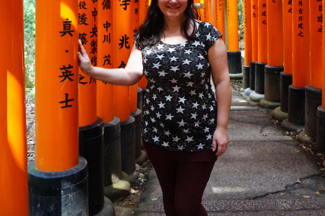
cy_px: 44
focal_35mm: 45
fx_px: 406
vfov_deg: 29.2
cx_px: 188
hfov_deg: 43.5
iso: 640
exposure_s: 1/60
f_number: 4
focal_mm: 16
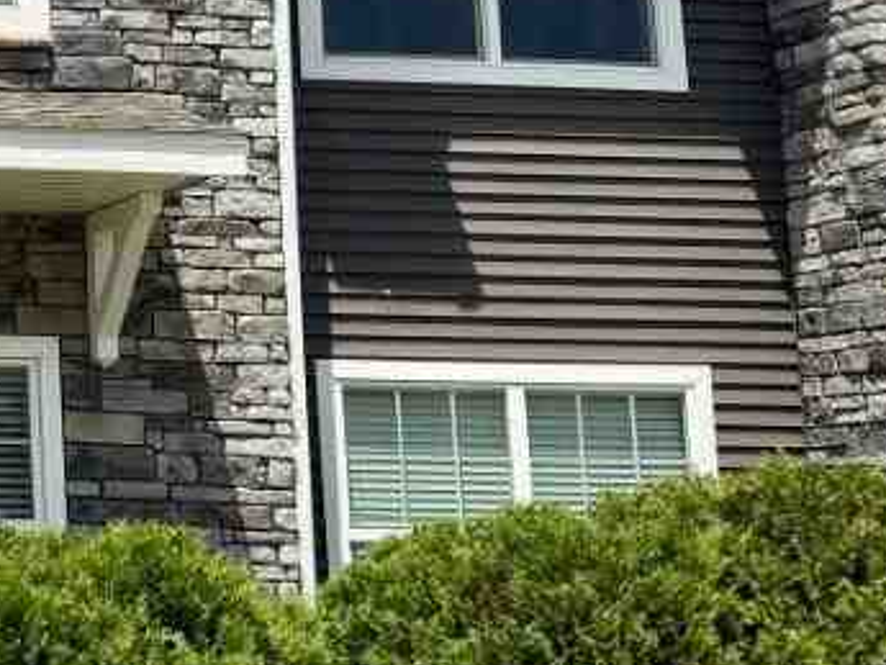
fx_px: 2279
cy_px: 169
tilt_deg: +10.4
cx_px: -514
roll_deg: -0.4
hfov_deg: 18.9
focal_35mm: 89
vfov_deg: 16.5
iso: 80
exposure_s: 1/5319
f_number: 1.78
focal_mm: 6.76
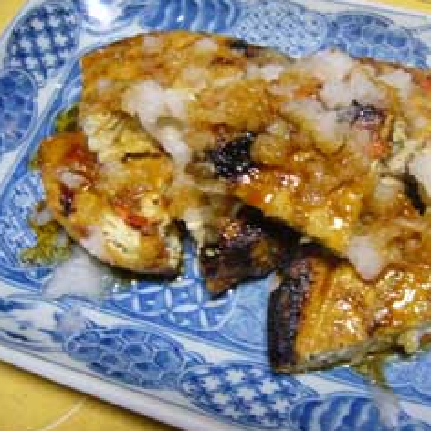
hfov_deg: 36.5
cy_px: 196
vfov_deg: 36.8
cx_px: 274
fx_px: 648
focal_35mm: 46
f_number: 2.8
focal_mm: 5.8
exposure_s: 1/15
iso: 200
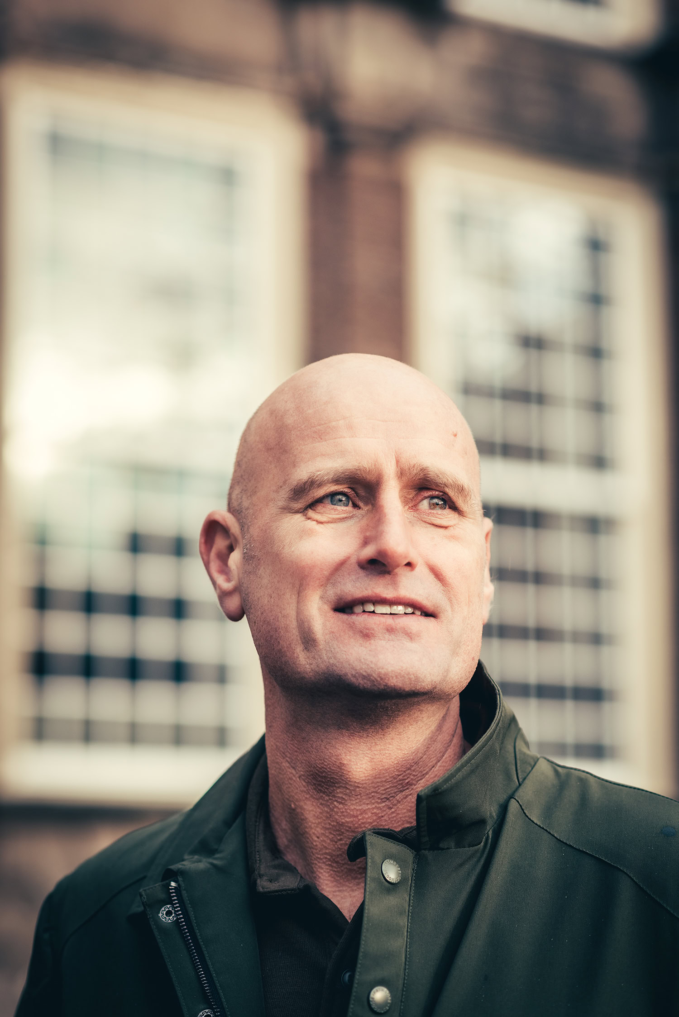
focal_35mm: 85
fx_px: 2403
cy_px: 508
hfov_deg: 16.1
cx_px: 340
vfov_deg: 23.9
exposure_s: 1/400
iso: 200
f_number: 2.8
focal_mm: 85
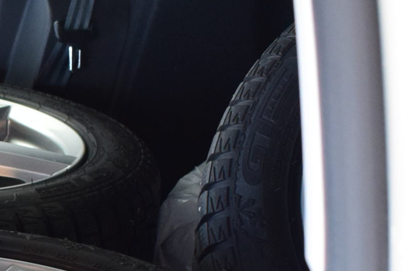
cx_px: -78
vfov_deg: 11.0
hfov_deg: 16.4
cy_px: 403
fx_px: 1351
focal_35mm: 120
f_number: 4.5
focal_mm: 22
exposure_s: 1/80
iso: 1600
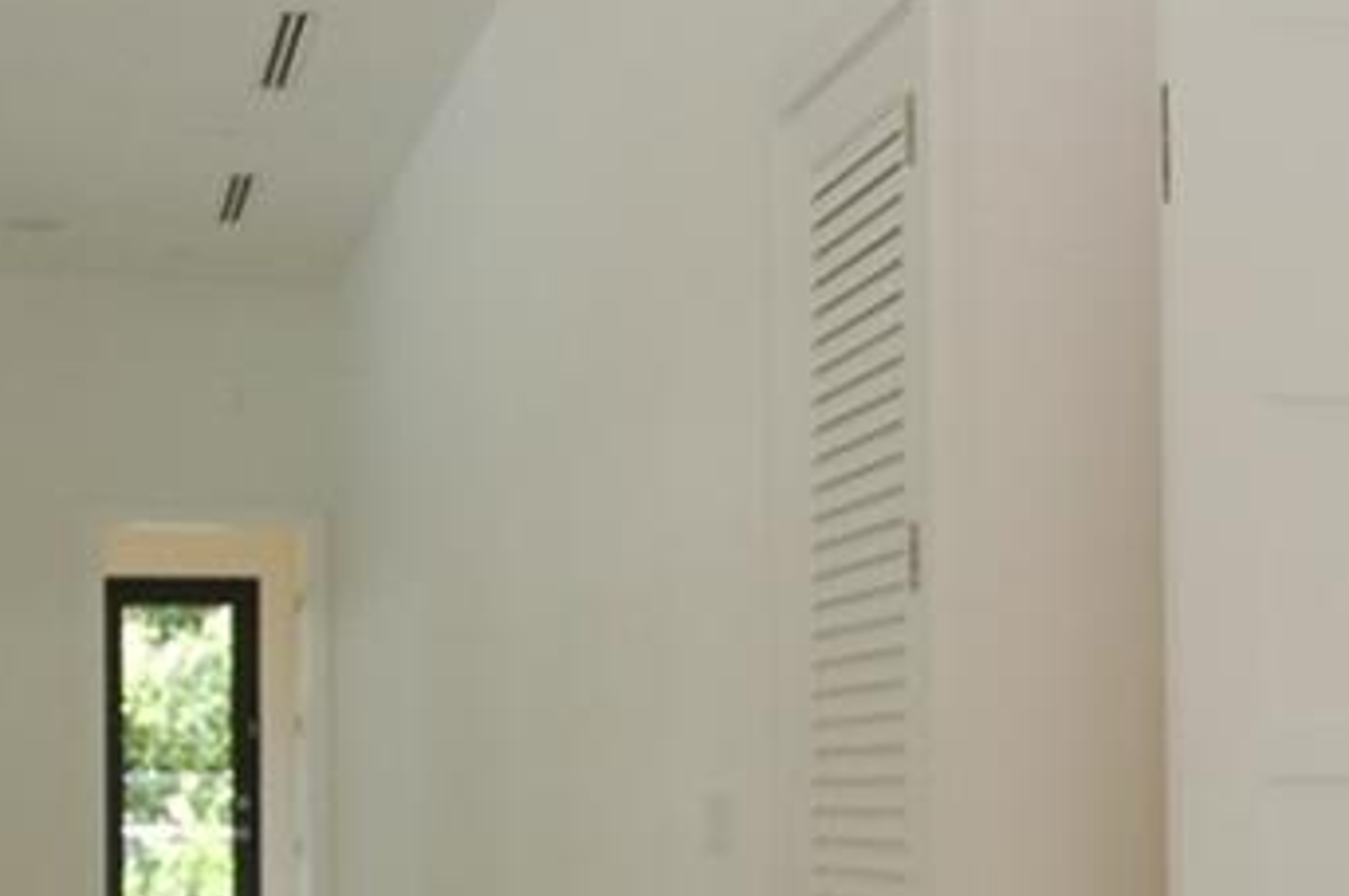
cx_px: 684
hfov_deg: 28.9
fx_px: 2620
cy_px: 658
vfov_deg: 19.3
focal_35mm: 70
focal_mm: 10
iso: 400
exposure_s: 1/125
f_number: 5.6
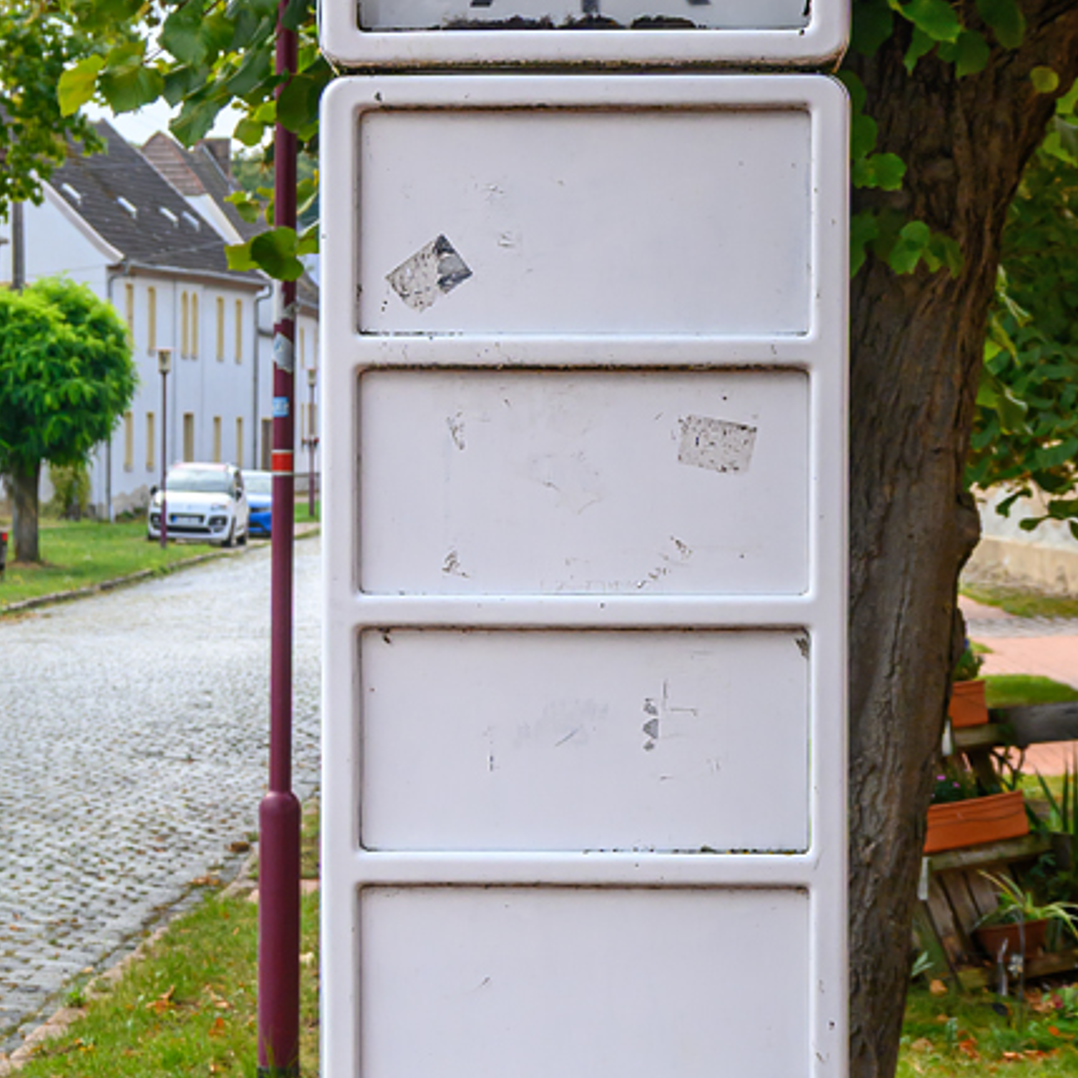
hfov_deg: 15.8
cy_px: 633
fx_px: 3875
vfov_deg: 15.8
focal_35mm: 110
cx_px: 549
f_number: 5.6
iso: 400
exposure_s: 1/750
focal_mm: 37
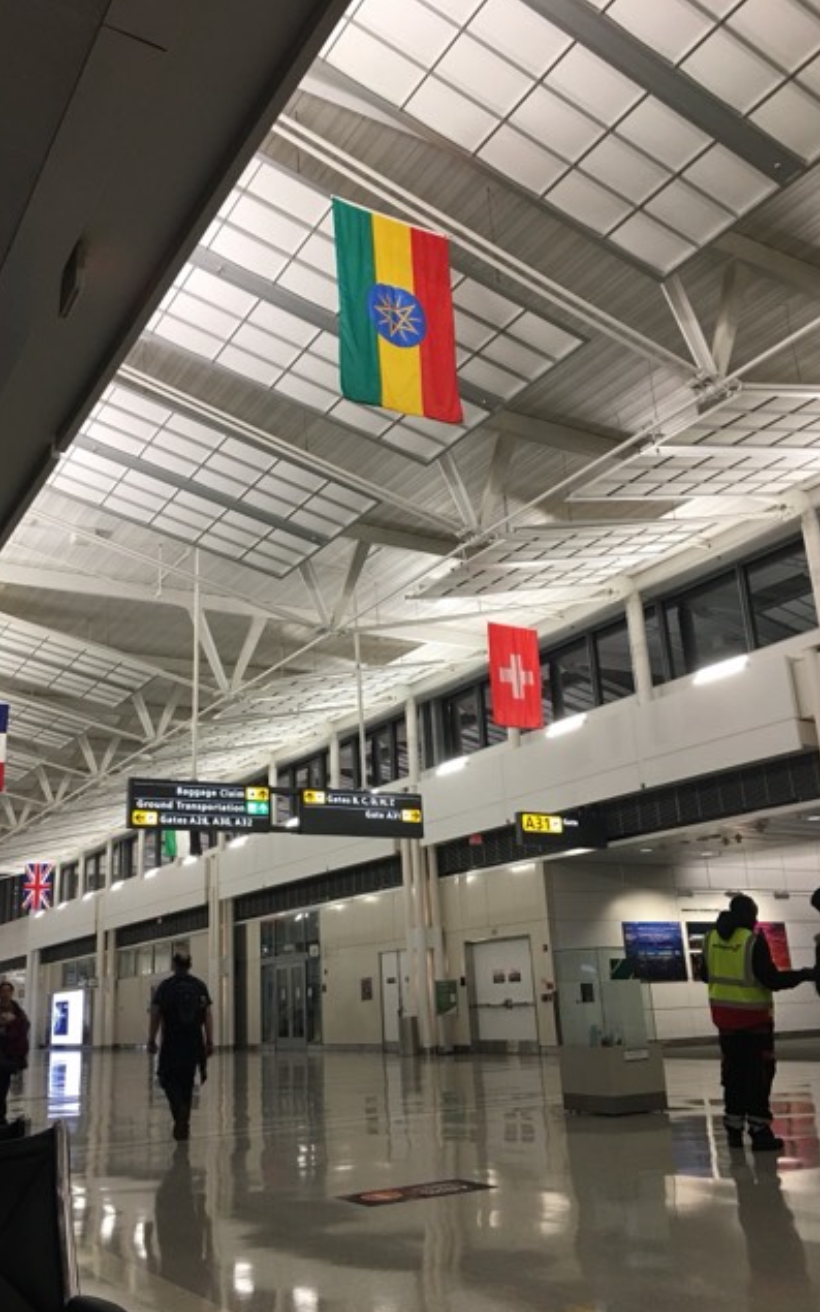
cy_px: 657
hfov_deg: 40.6
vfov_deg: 61.2
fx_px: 1108
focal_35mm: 31
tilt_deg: +18.6
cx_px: 374
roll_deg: +3.0
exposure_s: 1/30
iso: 40
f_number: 2.2
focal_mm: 4.15
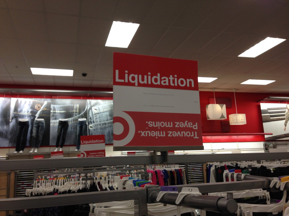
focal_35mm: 33
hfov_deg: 55.4
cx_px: 144
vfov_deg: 42.9
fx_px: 276
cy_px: 108
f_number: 2.4
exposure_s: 1/40
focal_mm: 4.12
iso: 64
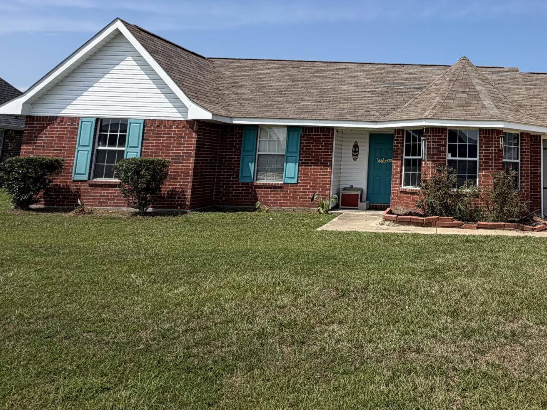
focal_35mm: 32
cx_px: 461
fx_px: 506
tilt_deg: +11.8
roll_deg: -0.7
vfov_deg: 42.4
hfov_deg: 52.0
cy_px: 90
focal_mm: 2.22
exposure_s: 1/1033
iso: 20
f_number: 2.2
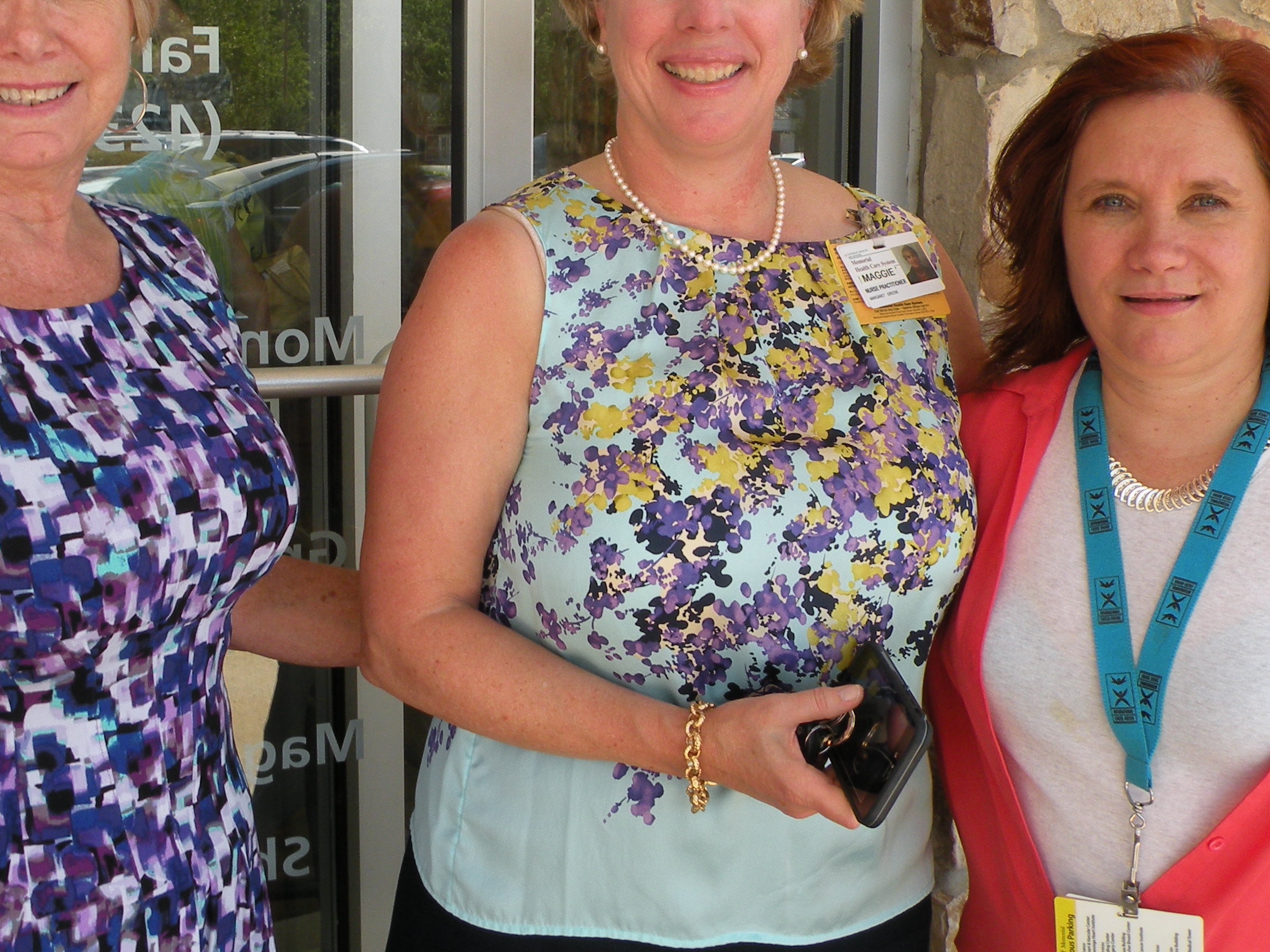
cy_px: 299
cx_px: 648
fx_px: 1614
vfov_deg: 32.5
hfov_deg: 42.9
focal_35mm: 44
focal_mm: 4.7
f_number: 4.5
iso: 64
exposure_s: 1/98.5
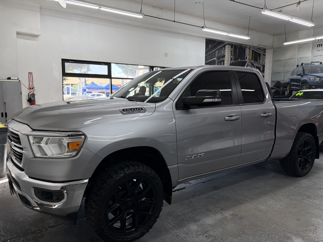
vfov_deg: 53.1
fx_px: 243
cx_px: 162
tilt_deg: -4.8
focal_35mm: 26
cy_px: 121
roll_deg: -0.2
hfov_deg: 67.3
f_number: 1.6
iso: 125
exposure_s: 1/168
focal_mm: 5.96
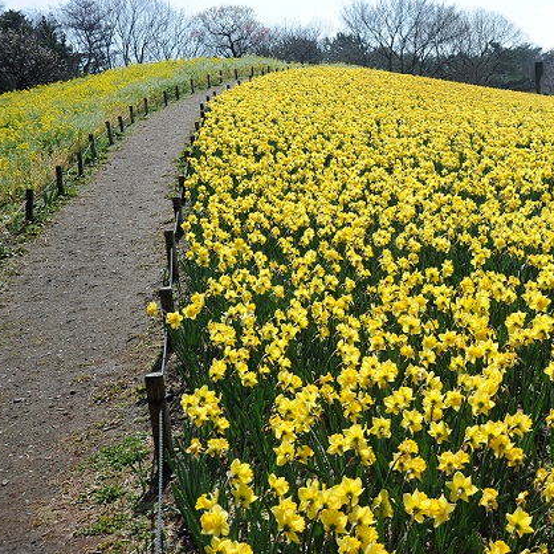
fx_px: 797
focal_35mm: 44
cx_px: 405
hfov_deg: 37.5
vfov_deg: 38.3
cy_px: 276
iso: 500
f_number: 11
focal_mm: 34
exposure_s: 1/800
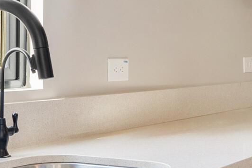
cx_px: 173
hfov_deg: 22.5
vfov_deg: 15.2
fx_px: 630
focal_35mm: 90
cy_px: 63
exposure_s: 1/2
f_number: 8
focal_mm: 16
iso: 100
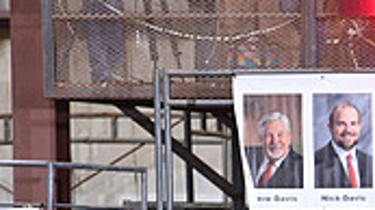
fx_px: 6995
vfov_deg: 1.7
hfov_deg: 3.1
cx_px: 587
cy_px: 404
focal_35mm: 704
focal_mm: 200
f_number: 3.2
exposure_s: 1/250
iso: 1600
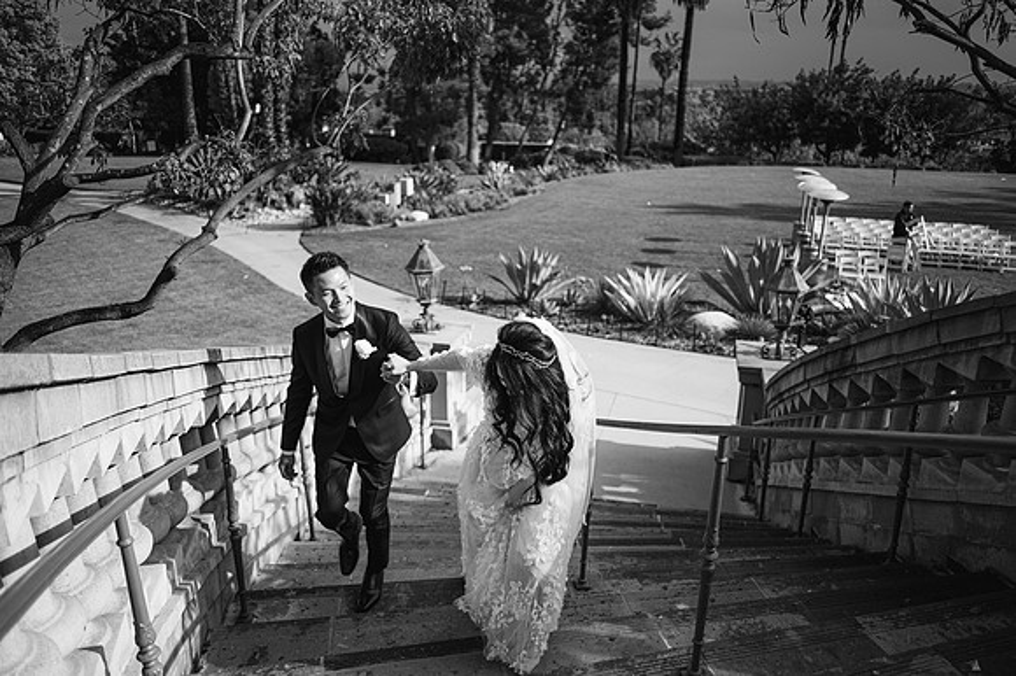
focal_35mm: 28
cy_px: 338
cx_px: 508
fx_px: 790
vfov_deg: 46.4
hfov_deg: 65.5
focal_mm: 28
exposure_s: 1/2500
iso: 100
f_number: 2.8
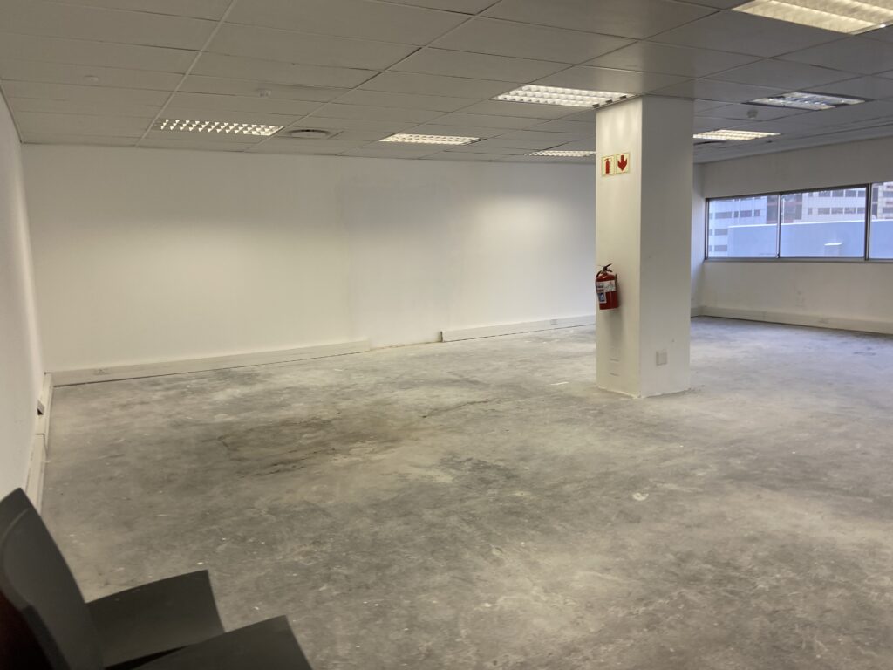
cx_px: 446
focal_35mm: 26
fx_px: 671
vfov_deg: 53.1
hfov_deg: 67.3
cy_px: 335
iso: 80
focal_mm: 4.25
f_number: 1.8
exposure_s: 1/100
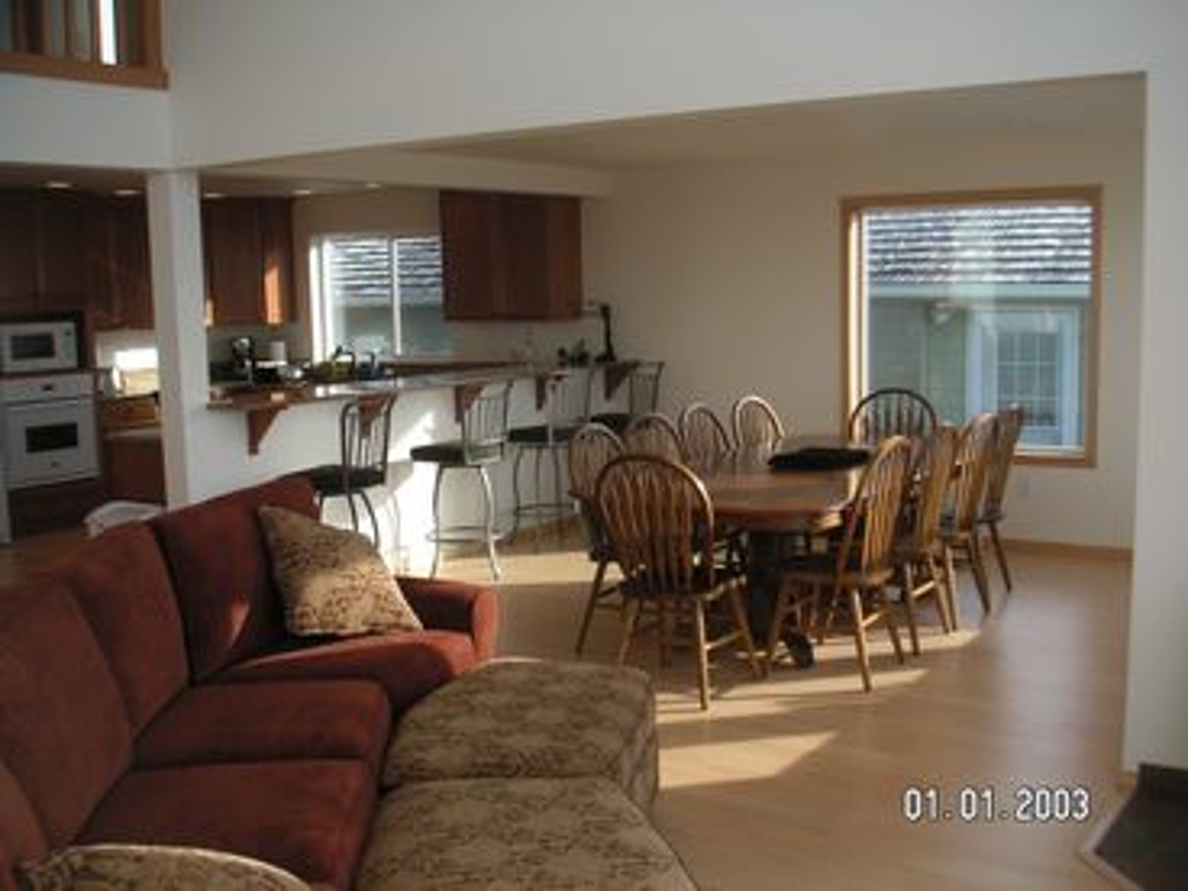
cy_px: 446
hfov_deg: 49.0
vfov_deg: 37.7
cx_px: 594
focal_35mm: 38
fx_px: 1304
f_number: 2.8
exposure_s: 1/180
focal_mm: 6
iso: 50
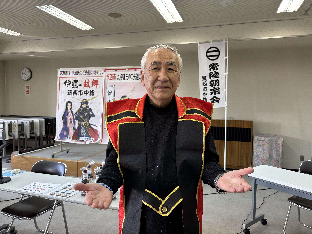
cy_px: 117
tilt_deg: -3.0
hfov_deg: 67.3
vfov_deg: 53.1
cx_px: 156
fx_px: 234
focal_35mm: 26
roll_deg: -1.0
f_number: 1.6
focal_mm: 5.96
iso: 125
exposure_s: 1/100
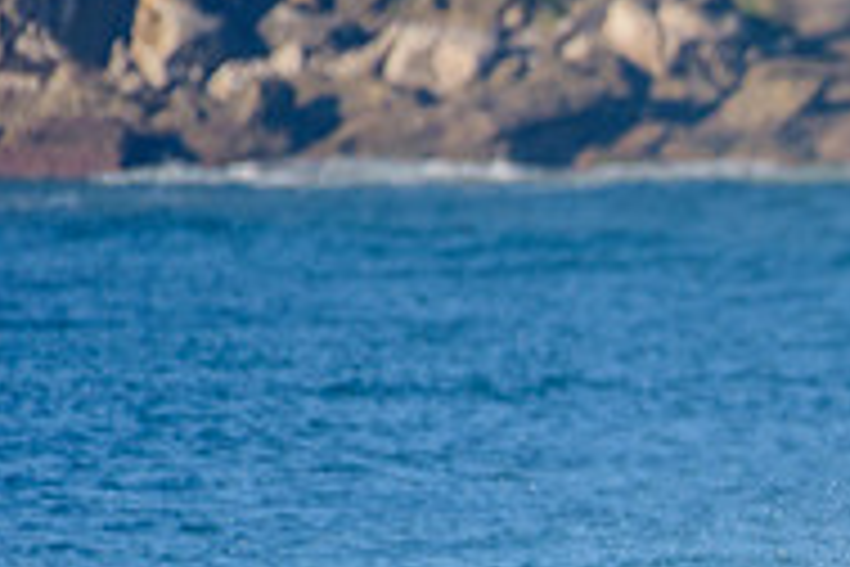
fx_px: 36169
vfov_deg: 0.9
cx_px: 1300
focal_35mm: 1532
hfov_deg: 1.3
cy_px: 700
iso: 320
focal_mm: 500
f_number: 5.6
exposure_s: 1/2000
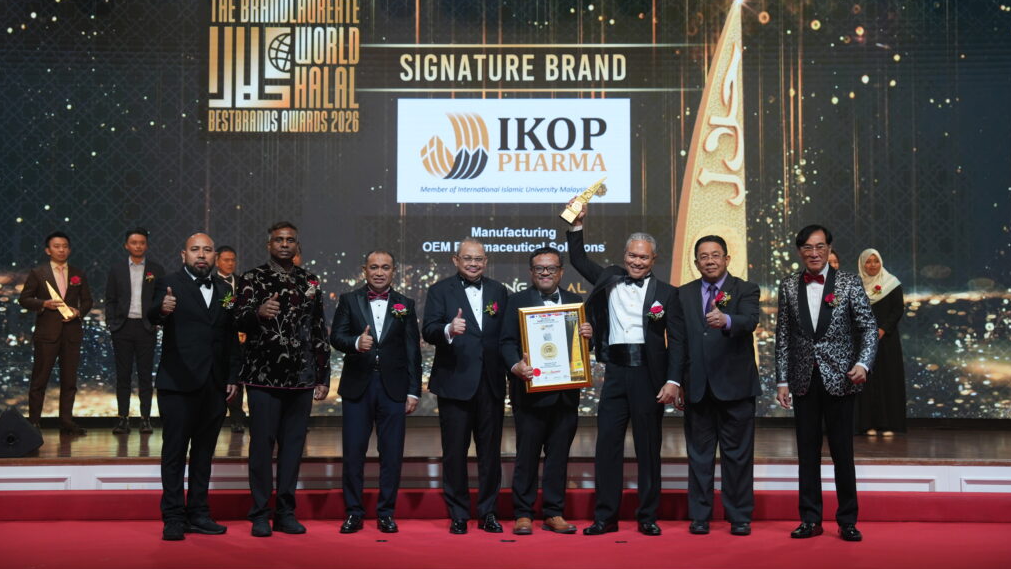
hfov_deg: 39.9
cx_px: 503
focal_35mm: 52
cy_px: 256
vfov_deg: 23.1
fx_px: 1394
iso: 800
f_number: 4
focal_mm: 49
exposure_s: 1/160
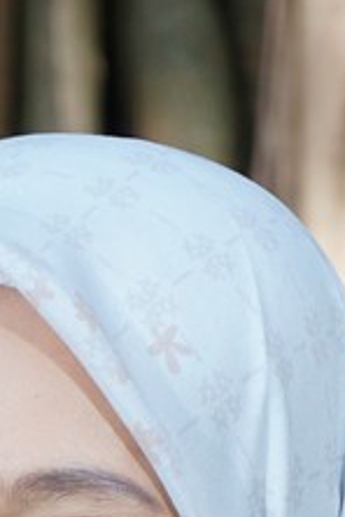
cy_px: 1362
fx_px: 5433
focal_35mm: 378
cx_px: 9
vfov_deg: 5.2
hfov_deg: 3.6
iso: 160
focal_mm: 56
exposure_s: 1/125
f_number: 6.3
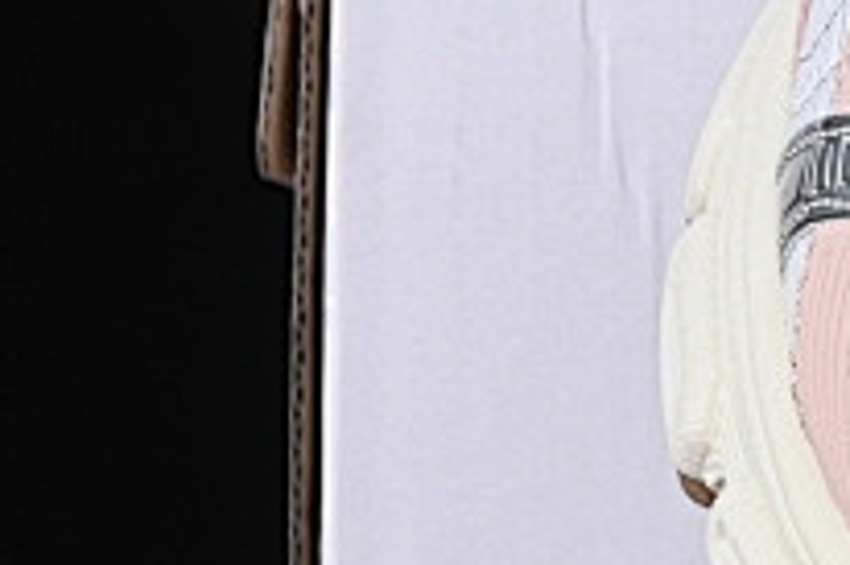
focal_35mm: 393
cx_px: 1882
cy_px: -111
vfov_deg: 3.5
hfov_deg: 5.1
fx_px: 9272
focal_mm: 50
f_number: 6.3
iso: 160
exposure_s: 1/100
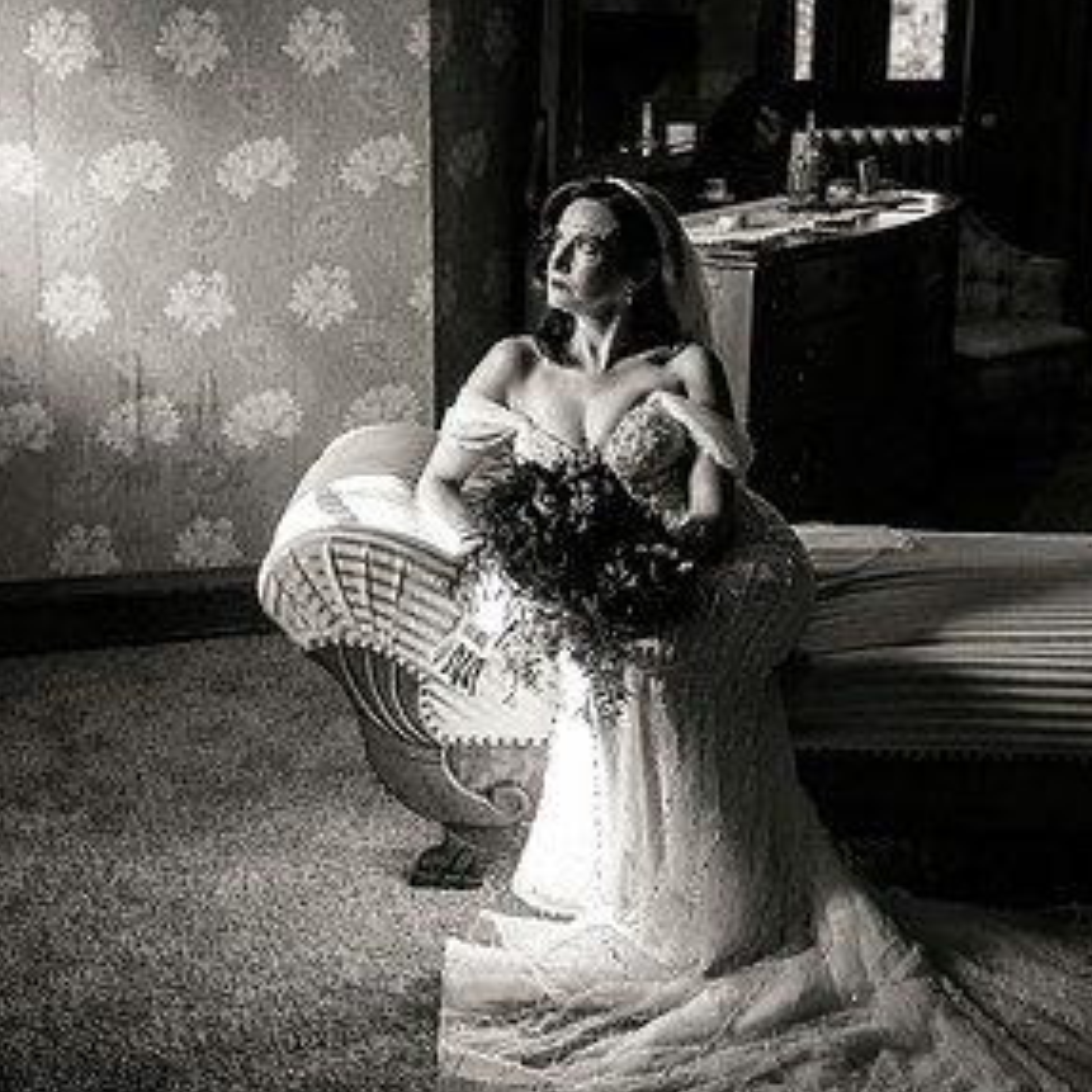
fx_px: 1963
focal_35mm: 55
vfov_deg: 31.0
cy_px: 462
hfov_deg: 31.1
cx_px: 476
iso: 1250
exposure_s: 1/1000
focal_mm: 32
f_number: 2.8
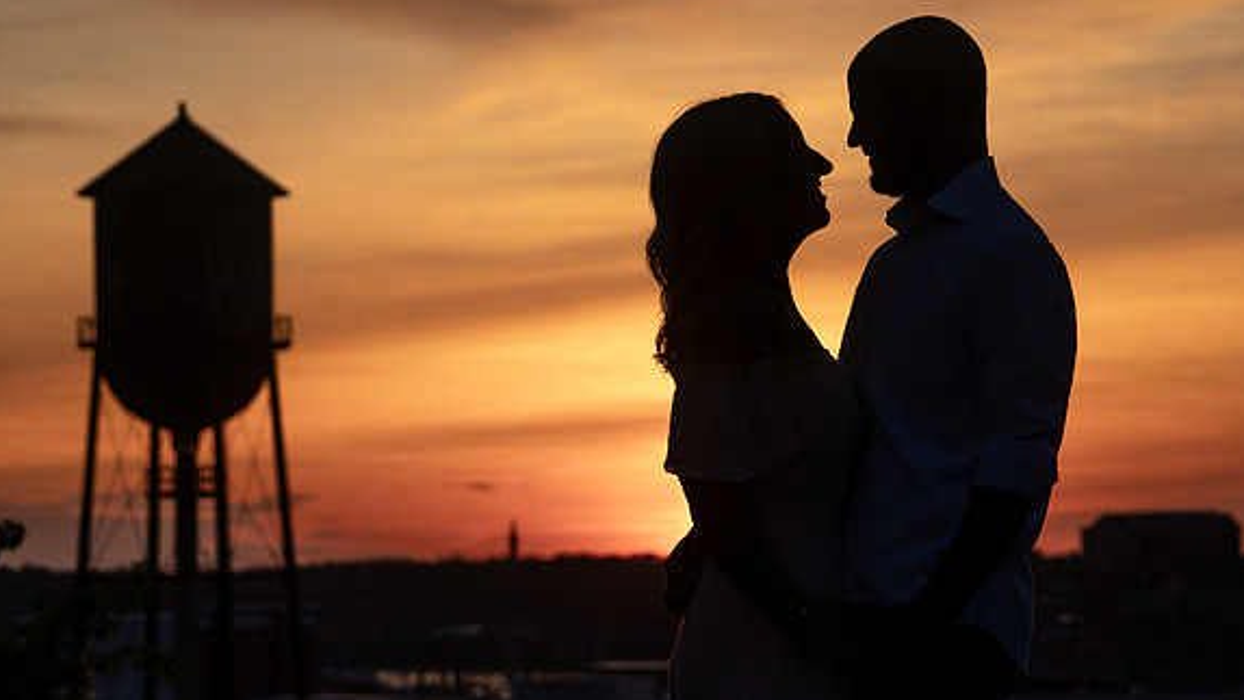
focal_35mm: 145
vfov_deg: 8.4
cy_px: 367
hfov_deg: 14.8
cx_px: 620
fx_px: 4783
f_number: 8
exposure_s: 1/200
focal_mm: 137
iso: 100
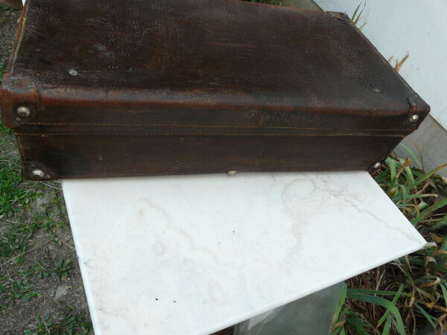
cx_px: 224
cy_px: 168
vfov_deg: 49.7
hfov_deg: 63.4
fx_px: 362
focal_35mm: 28
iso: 125
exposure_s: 1/30
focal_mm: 4.6
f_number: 5.6
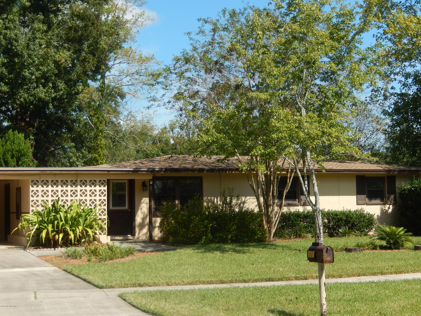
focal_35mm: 67
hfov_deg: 29.0
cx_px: 210
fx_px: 815
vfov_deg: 21.9
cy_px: 158
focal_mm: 12
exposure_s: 1/640
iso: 125
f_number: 4.8
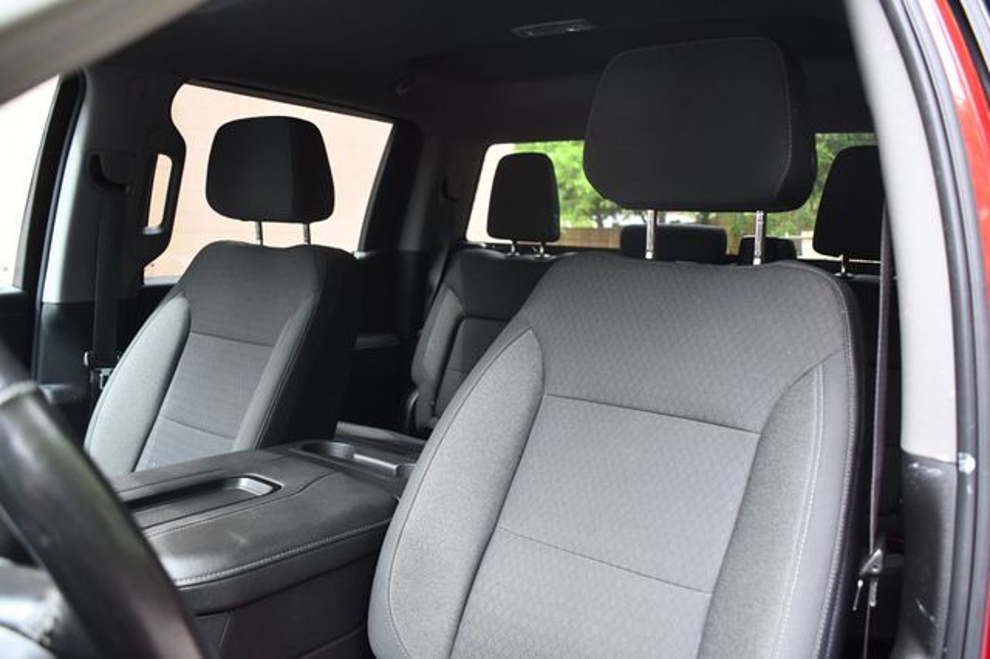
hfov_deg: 62.0
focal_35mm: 30
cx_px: 495
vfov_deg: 43.6
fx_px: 825
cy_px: 330
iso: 800
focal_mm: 20
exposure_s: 1/160
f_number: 3.8
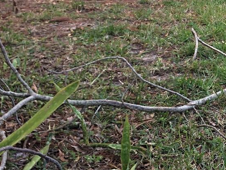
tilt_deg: -3.9
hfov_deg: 22.7
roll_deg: +1.7
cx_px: 252
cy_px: -23
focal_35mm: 81
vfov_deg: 17.5
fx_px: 529
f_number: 1.8
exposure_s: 1/310
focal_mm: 3.99
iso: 20
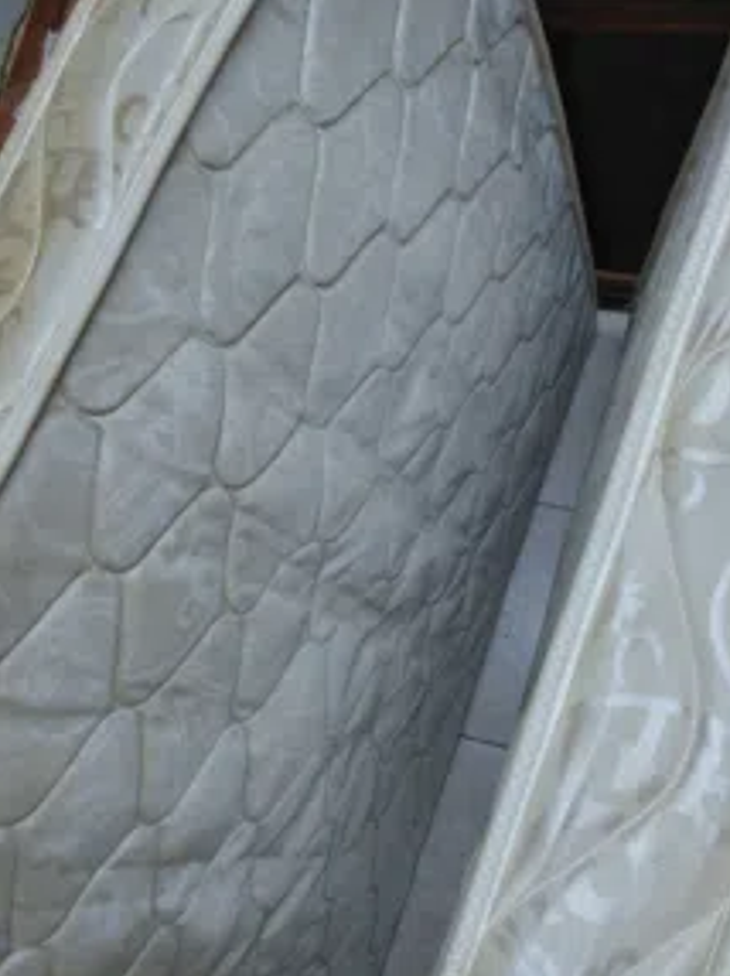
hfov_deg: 40.5
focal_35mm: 35
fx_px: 986
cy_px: 474
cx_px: 290
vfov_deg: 52.7
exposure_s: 1/50.1
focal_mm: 4.69
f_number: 1.8
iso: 250
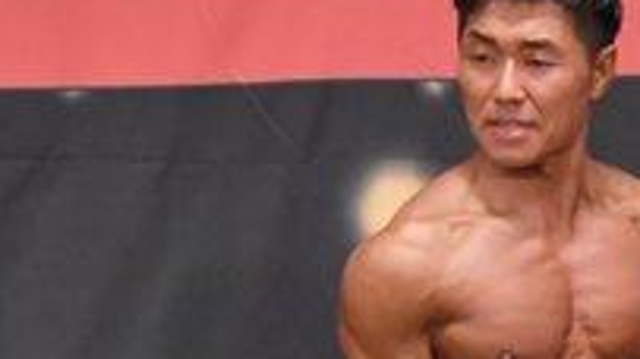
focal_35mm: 960
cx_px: 783
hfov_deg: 2.2
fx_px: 16285
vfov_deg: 1.3
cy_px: 624
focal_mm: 160
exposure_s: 1/400
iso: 6400
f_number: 5.6
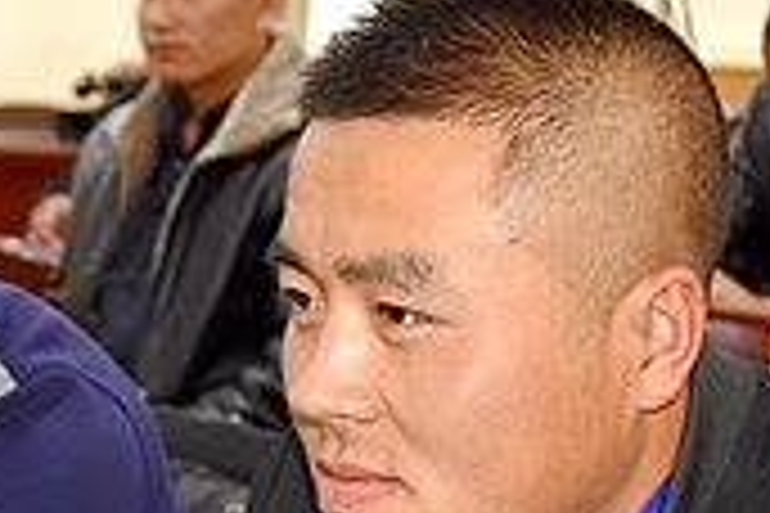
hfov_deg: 18.3
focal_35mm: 105
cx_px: -194
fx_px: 2246
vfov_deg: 12.8
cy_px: 572
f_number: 2.8
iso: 900
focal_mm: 20
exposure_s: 1/60
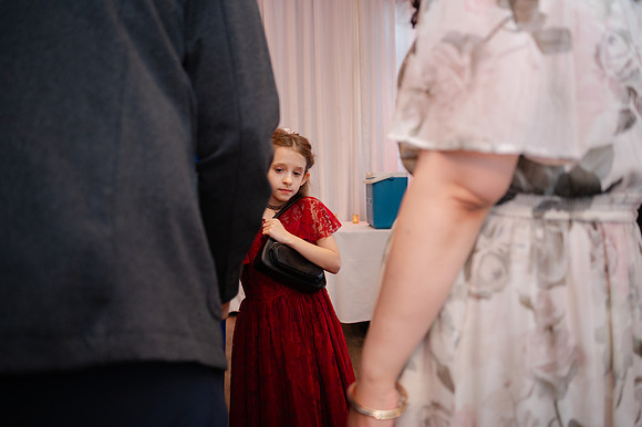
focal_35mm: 28
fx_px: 499
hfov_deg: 65.5
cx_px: 321
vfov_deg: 46.4
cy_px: 214
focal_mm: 28
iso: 800
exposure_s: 1/125
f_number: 2.8
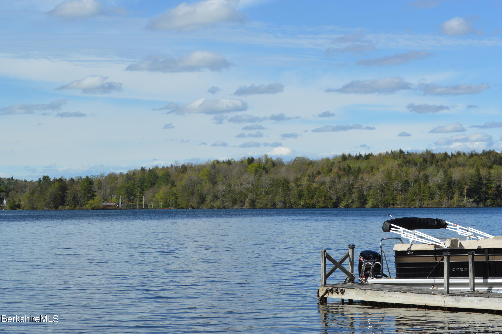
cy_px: 167
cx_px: 251
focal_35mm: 82
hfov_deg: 24.6
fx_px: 1149
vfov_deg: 16.5
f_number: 8
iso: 100
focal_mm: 55
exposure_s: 1/250
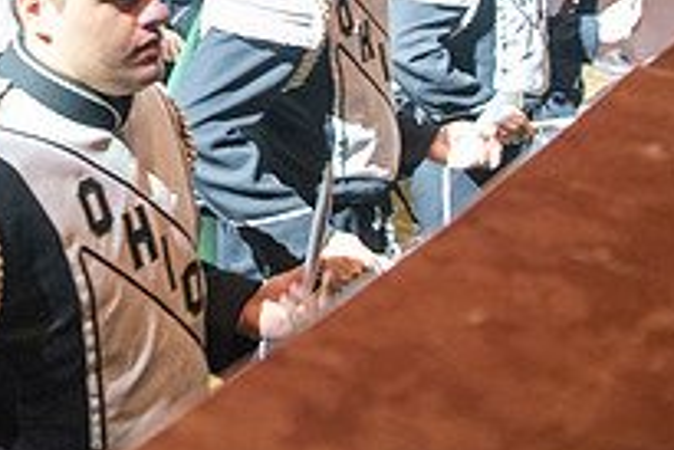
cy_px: -159
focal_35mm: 68
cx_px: -36
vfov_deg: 18.4
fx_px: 1274
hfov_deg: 27.5
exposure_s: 1/100
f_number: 2.8
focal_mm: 24
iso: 4000
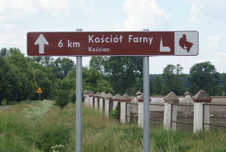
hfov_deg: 17.5
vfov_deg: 11.8
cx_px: 122
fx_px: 736
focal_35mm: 117
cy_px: 72
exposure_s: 1/200
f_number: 6.3
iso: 100
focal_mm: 70
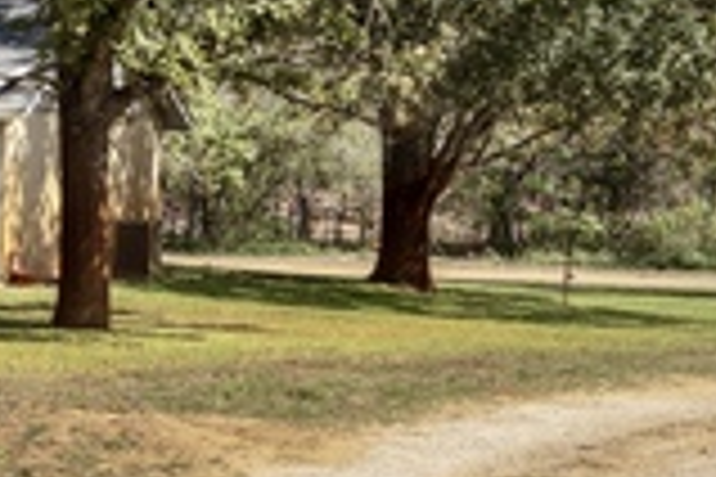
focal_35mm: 109
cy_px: 191
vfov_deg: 12.6
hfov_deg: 16.7
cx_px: -423
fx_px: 2168
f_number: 6.3
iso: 100
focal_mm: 18
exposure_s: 1/160
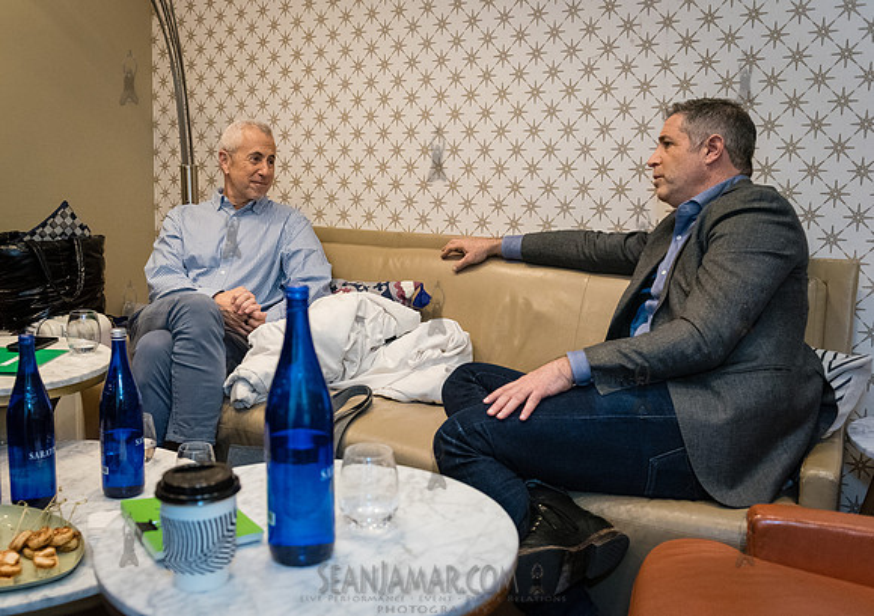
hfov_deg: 53.1
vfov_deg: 38.9
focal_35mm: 35
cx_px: 386
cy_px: 293
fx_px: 872
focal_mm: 32
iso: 6400
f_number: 4
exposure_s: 1/200
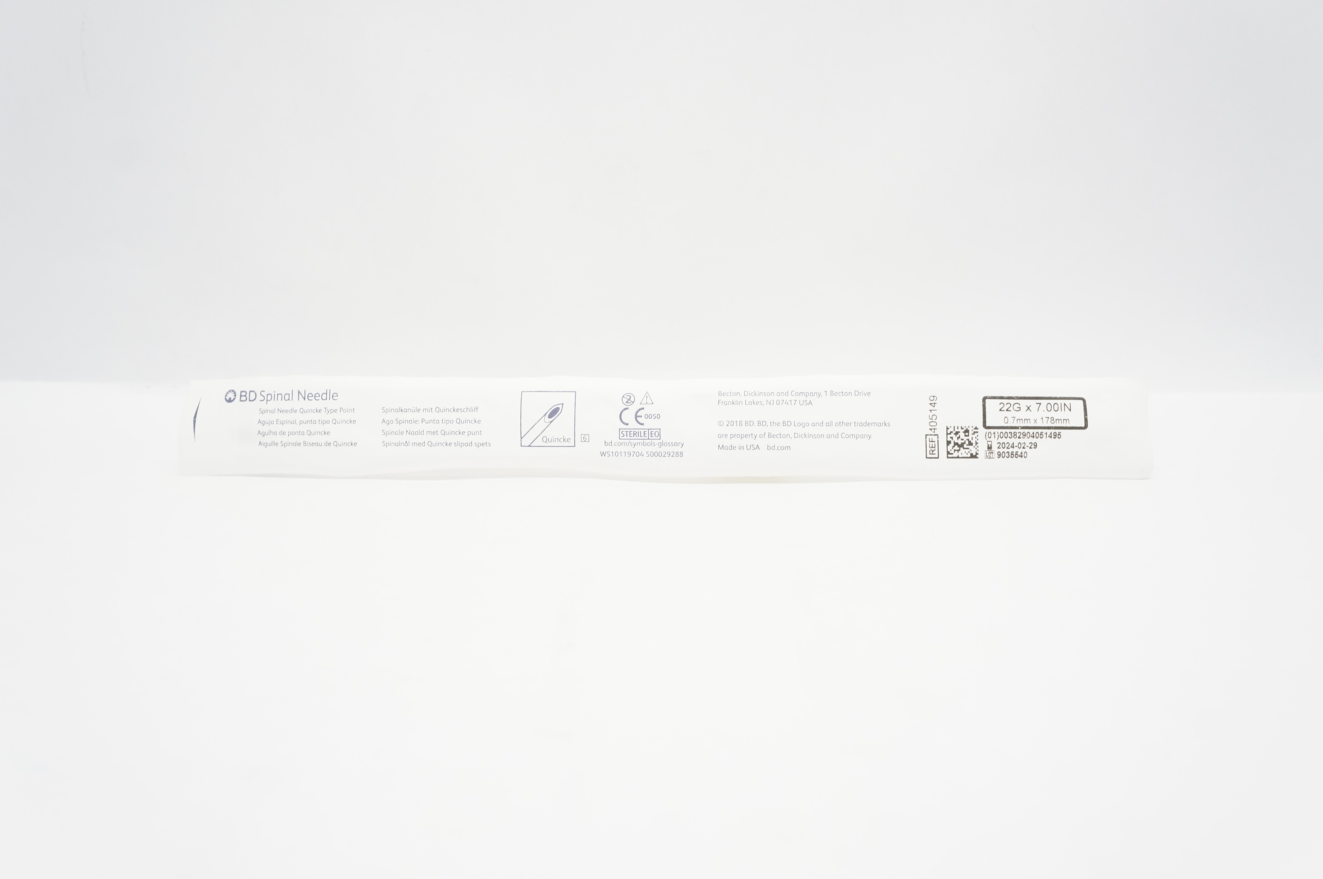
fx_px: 1101
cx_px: 662
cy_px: 440
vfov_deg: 43.5
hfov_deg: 62.0
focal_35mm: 30
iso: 800
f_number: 6.3
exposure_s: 1/60
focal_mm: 20
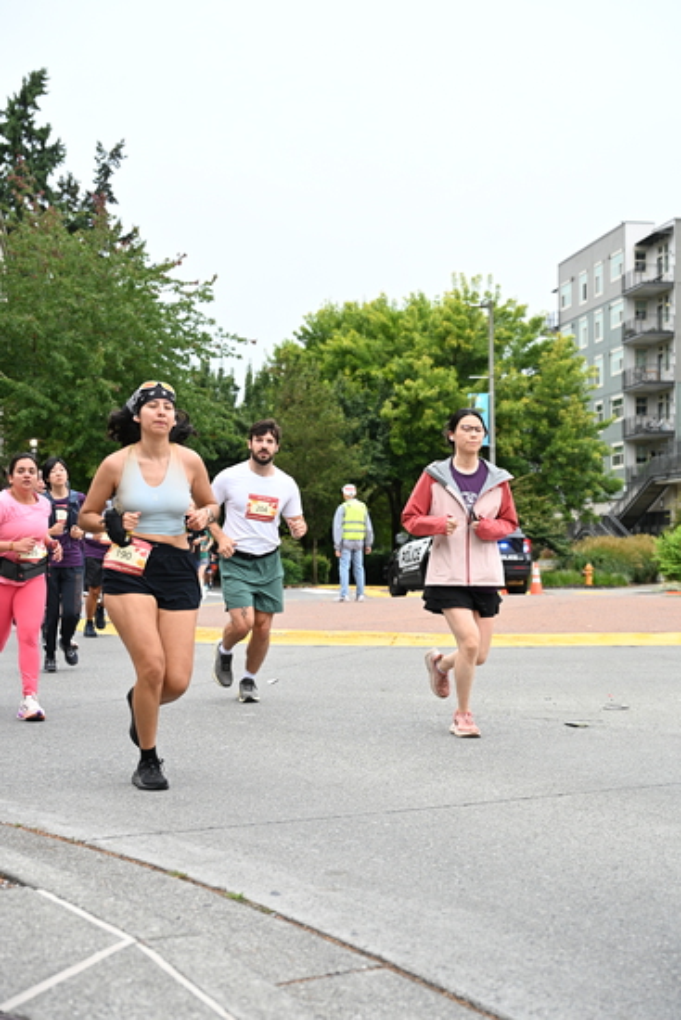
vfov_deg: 38.2
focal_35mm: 52
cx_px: 340
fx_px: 1474
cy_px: 510
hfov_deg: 26.0
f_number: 4
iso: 1600
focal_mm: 52
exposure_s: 1/800
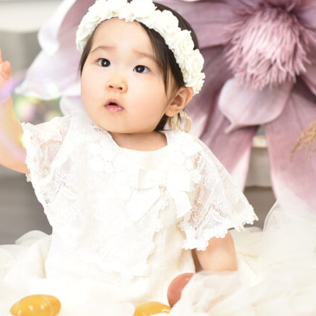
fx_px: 1776
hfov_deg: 10.2
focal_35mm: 172
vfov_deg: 10.2
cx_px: 90
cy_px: 143
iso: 1000
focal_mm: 85
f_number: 3.2
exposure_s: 1/160
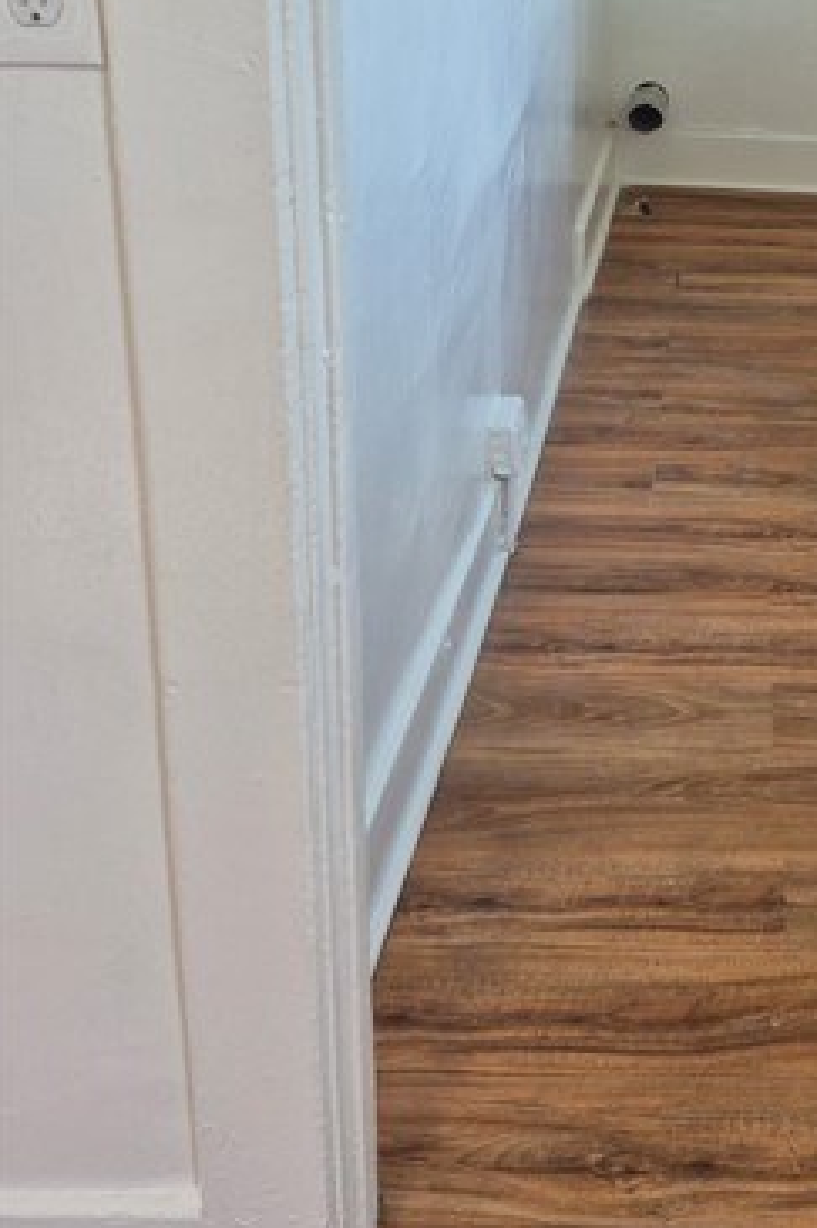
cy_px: 185
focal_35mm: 42
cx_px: 800
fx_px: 1431
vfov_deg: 43.4
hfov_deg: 29.9
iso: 125
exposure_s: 1/120
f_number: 1.8
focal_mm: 5.4
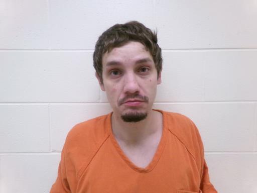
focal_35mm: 24
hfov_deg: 71.6
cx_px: 128
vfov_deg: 56.8
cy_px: 96
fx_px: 178
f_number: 3.7
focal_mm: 4.3
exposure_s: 1/60
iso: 748
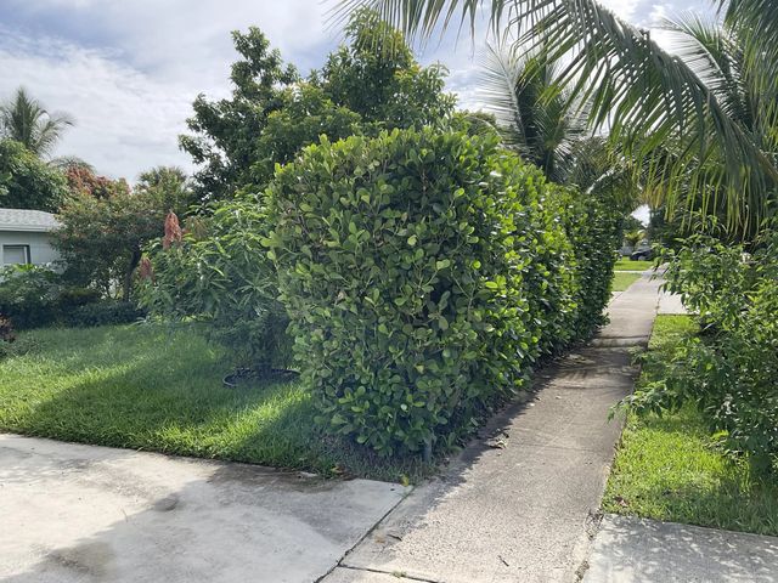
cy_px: 292
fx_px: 652
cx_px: 389
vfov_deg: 48.2
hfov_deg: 61.7
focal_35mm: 29
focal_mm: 3
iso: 16
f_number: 1.8
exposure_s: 1/912
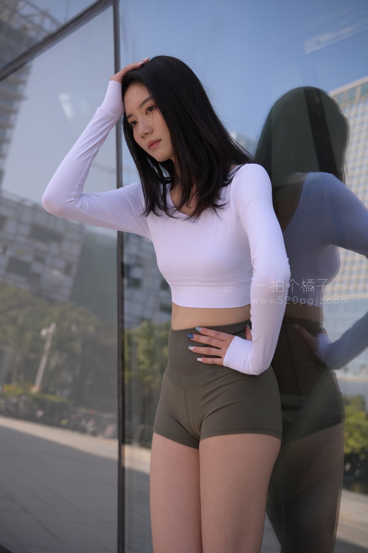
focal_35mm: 50
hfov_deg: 27.0
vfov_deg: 39.6
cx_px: 184
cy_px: 276
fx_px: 767
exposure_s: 1/320
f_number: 4
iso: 80
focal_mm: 50
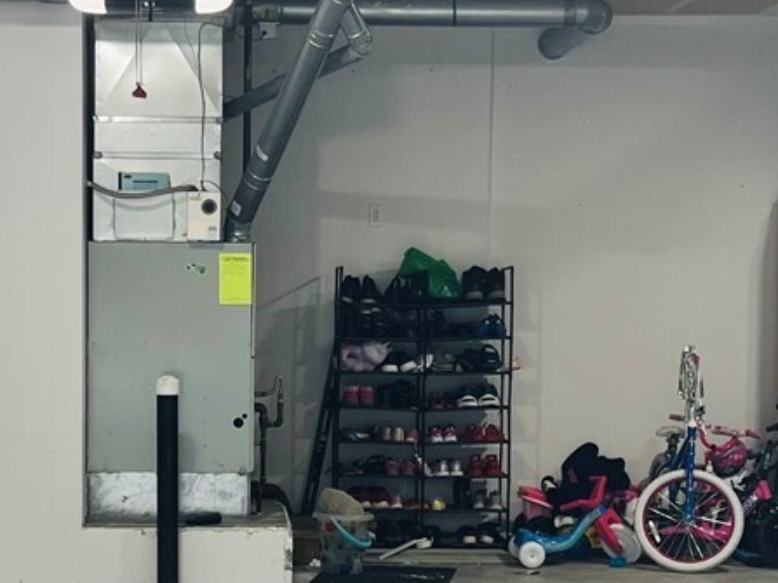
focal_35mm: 93
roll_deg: -0.3
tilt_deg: -2.2
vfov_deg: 15.8
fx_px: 2090
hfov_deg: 21.0
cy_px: 399
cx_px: 228
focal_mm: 5.7
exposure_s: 1/242
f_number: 1.5
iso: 40
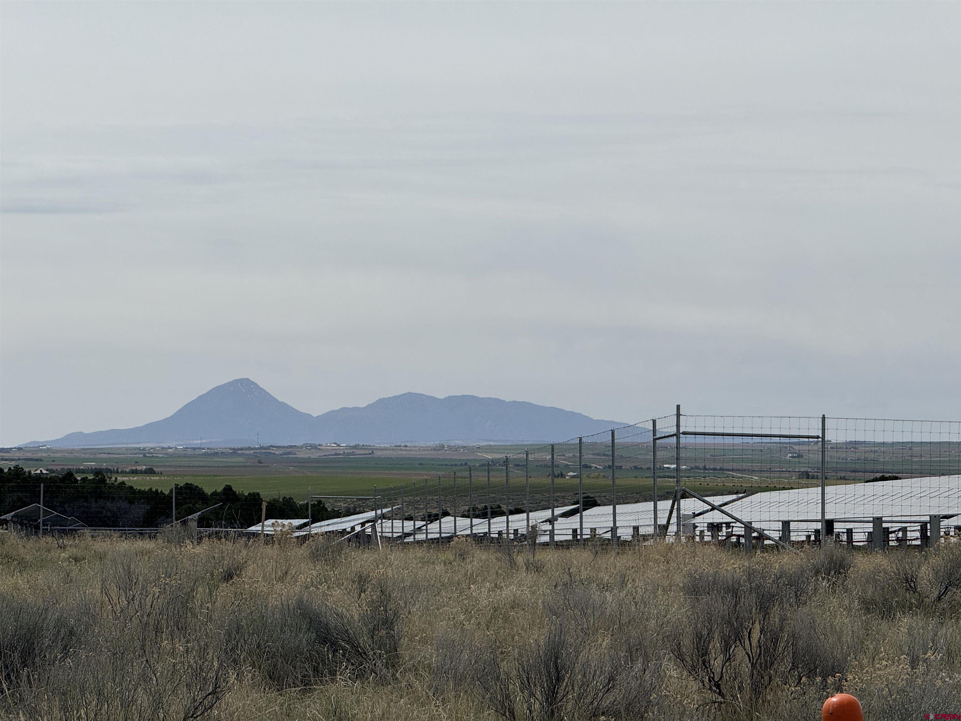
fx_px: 3331
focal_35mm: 120
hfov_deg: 16.4
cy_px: 360
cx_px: 480
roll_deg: +1.0
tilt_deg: +0.2
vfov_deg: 12.3
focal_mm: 15.66
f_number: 2.8
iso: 40
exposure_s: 1/4651
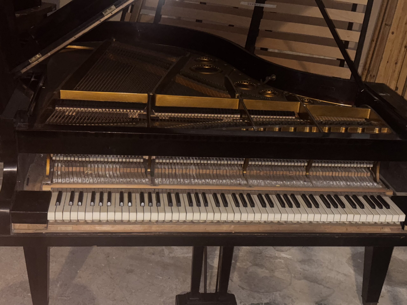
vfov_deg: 28.0
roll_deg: -4.3
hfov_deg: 36.8
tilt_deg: -22.1
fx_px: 611
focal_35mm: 52
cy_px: 152
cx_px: 204
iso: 320
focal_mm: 5.96
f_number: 1.6
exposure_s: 1/6
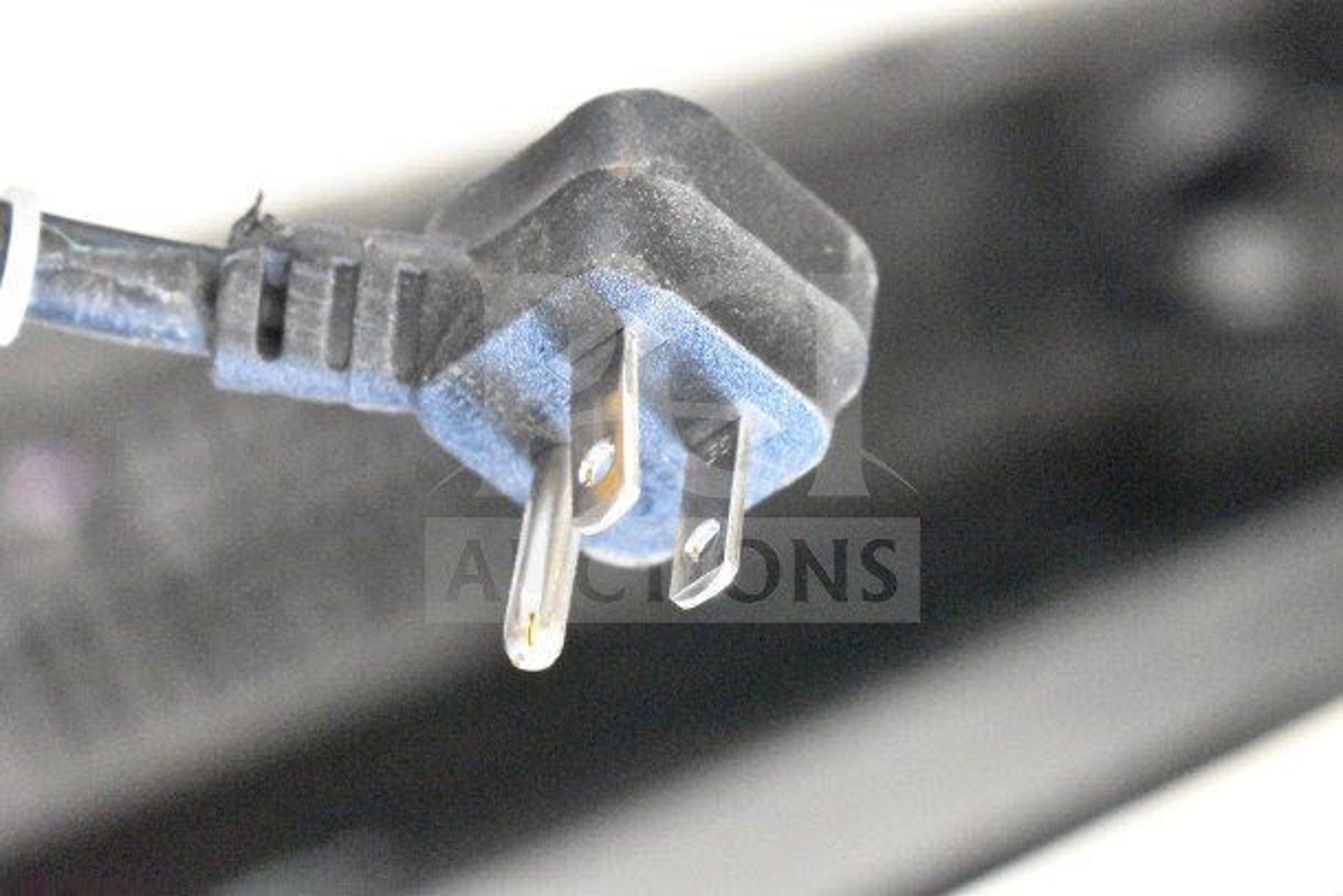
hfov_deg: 24.6
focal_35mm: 82
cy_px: 448
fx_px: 3078
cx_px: 672
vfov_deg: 16.6
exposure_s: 1/60
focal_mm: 55
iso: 25600
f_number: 5.6
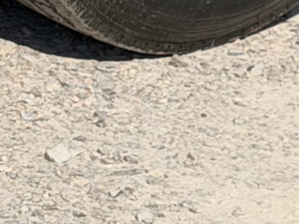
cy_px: -184
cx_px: -495
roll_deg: -1.3
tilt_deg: -15.8
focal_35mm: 358
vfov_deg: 4.1
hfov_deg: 5.3
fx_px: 3090
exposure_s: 1/7874
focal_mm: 6.76
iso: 80
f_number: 1.78
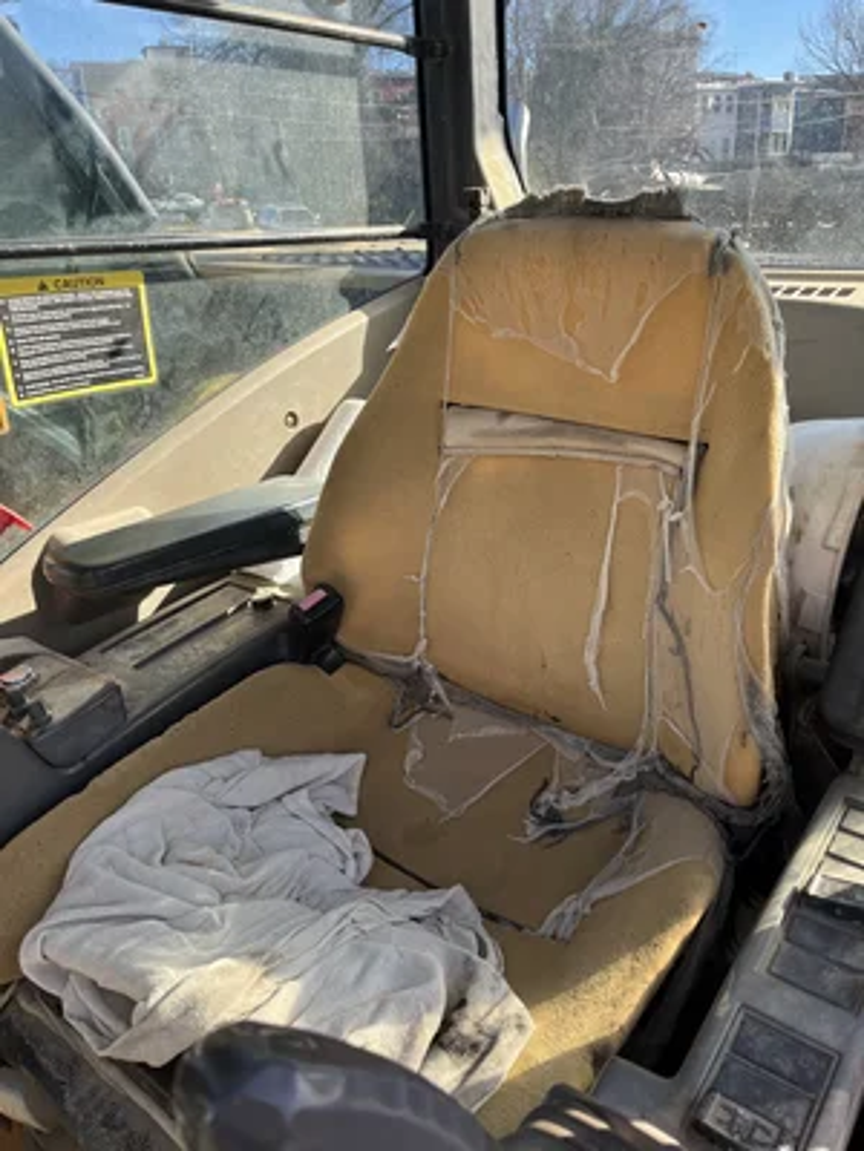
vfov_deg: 67.3
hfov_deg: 53.1
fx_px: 865
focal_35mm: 26
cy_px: 576
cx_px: 432
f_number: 1.6
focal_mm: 5.1
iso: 50
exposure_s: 1/657
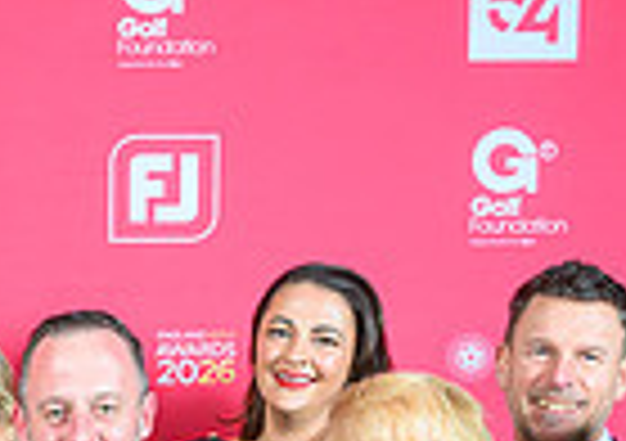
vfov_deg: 10.0
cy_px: 776
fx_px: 2390
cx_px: -289
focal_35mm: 135
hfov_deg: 14.1
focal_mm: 26
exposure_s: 1/160
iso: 250
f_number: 6.3
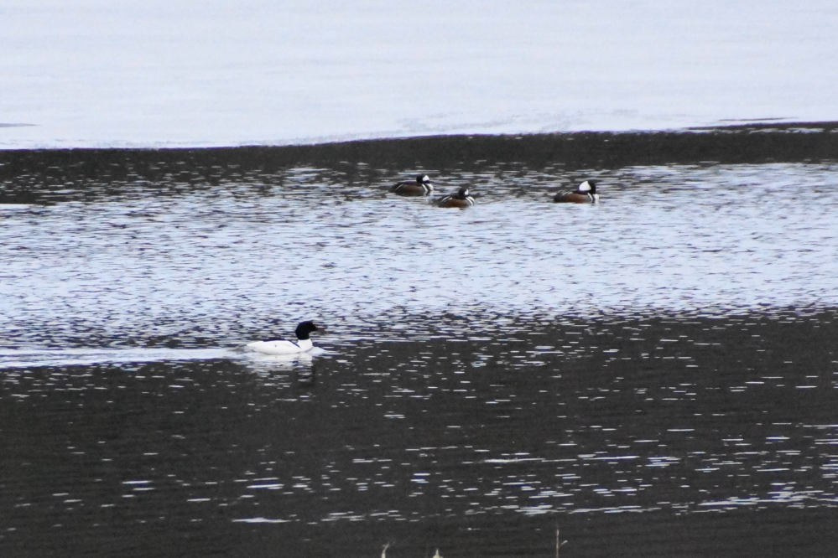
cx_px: 419
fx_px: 8728
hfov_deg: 5.5
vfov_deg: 3.7
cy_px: 279
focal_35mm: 375
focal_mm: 250
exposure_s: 1/320
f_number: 6.3
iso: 1600
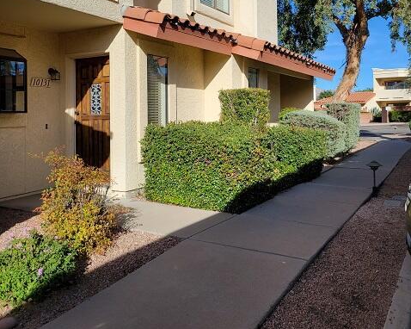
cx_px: 206
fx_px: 413
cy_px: 103
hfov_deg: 52.9
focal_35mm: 34
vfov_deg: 42.6
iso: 40
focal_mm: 5.4
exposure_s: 1/2693
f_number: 1.8
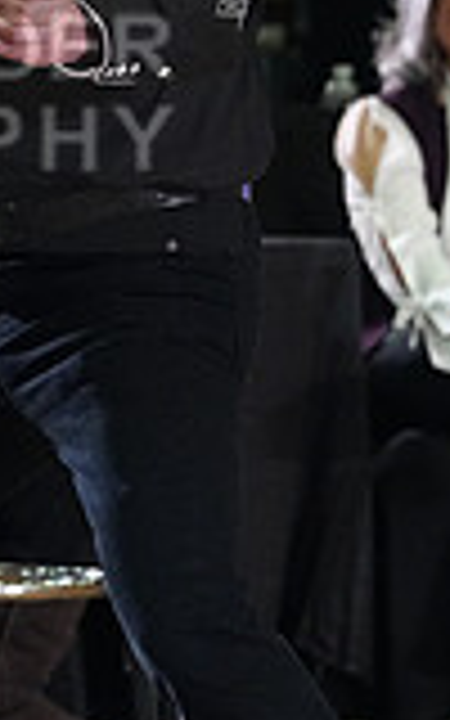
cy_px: 104
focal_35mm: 738
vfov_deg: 2.8
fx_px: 14481
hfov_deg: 1.8
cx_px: -376
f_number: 5.6
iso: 6400
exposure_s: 1/320
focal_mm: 200
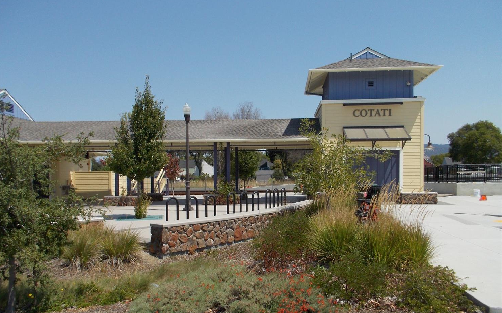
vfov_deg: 40.4
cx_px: 249
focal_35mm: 31
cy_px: 186
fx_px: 424
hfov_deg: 61.2
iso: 80
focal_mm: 4.1
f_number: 3.3
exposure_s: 1/1250
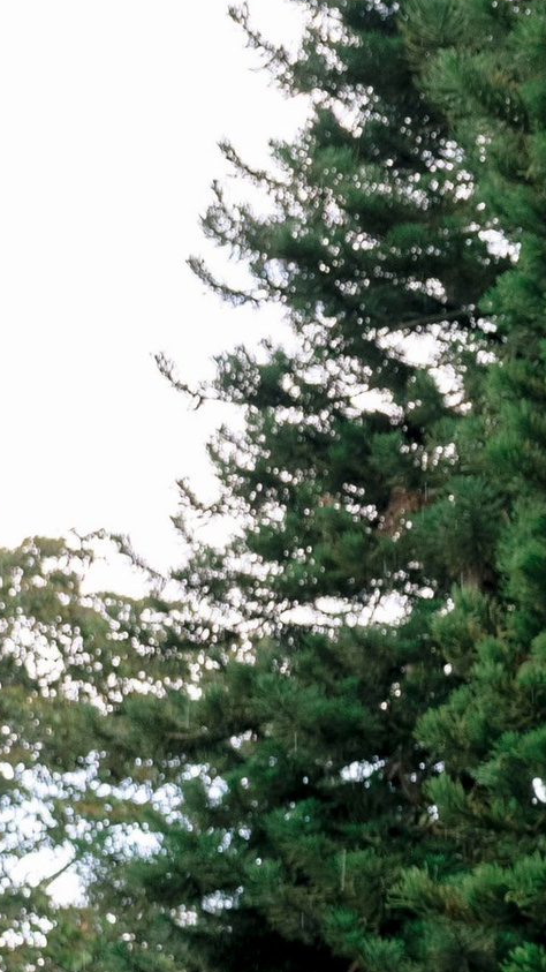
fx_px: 4171
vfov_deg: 13.2
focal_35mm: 162
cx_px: 1440
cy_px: 792
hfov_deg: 6.9
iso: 250
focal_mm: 34
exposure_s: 1/160
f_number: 3.5
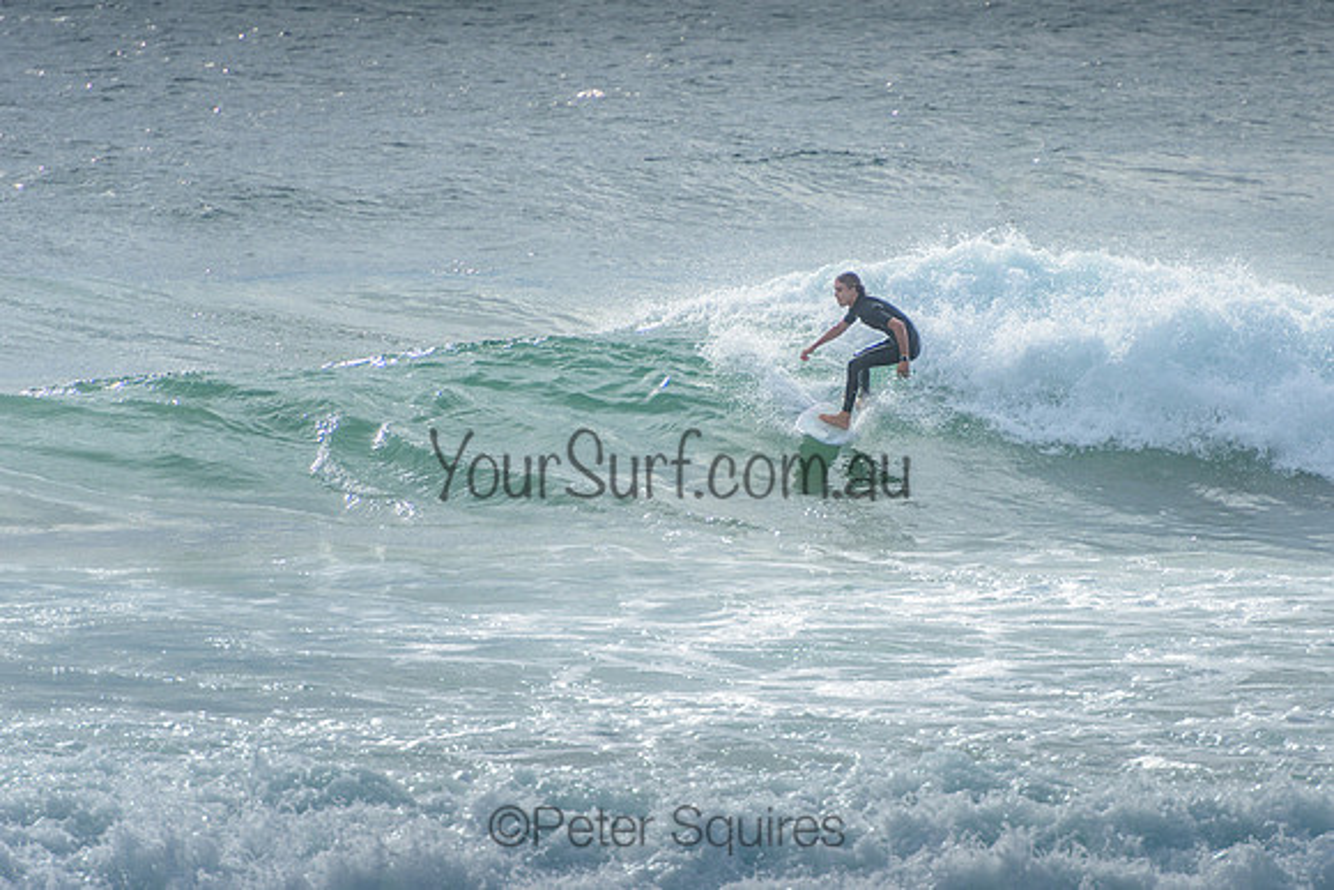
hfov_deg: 4.2
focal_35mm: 490
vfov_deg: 2.8
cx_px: 809
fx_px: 18177
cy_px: 381
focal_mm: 400
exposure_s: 1/2000
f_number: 5.6
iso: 160
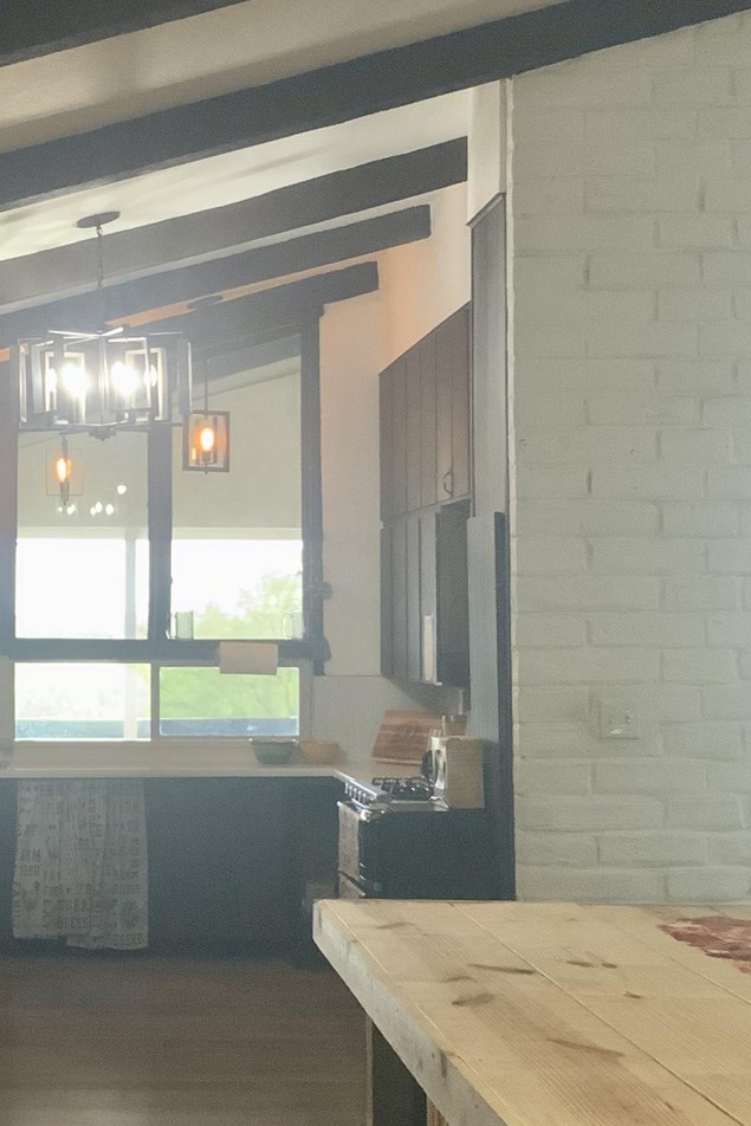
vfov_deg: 27.7
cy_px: 555
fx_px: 2283
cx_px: 47
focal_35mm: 73
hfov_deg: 18.3
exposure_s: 1/60
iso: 250
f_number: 1.8
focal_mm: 3
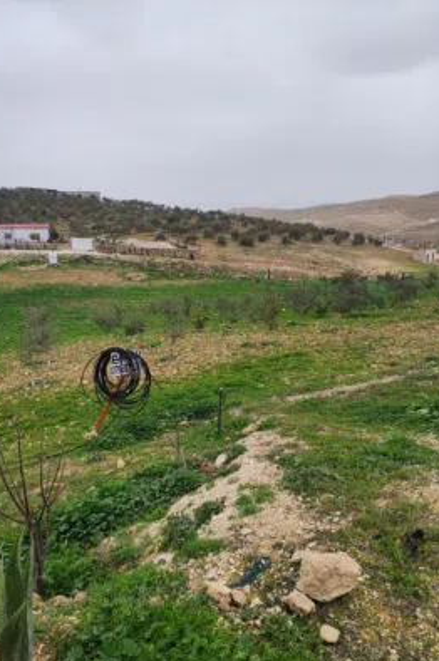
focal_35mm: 18
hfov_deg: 67.2
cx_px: 201
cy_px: 335
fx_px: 330
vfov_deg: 90.0
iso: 50
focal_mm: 4.74
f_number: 1.79
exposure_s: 1/289
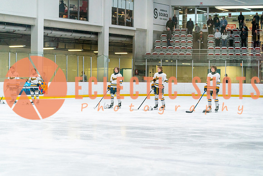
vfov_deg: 14.9
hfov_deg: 22.1
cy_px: 88
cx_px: 132
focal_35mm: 92
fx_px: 672
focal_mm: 92
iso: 3200
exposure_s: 1/1250
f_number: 2.8
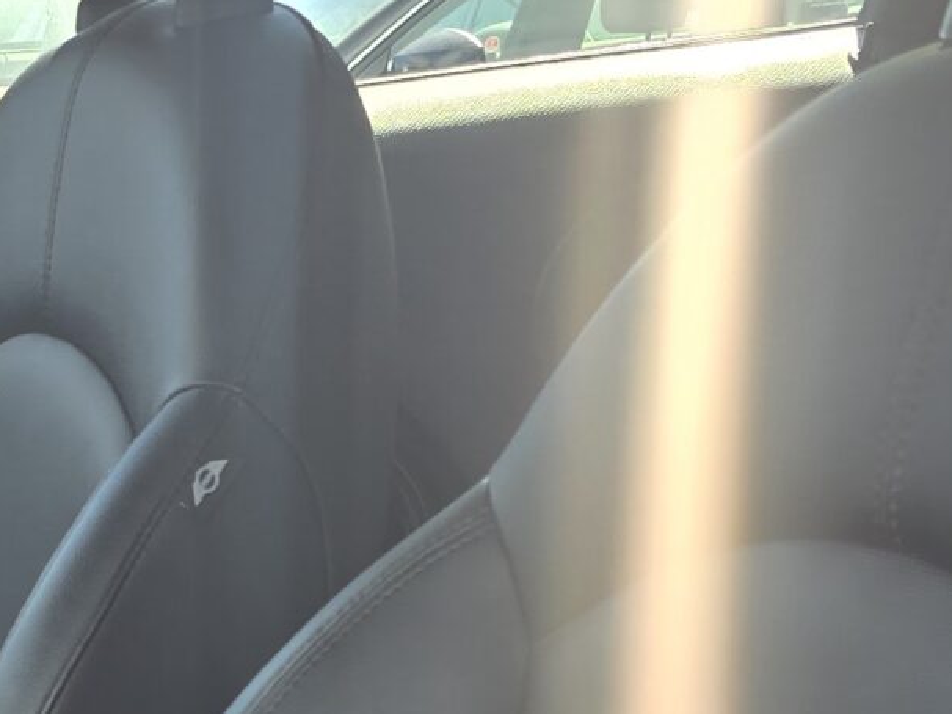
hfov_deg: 18.5
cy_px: 1301
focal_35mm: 97
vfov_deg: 13.6
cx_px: -356
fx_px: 2667
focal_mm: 6.3
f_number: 1.7
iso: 20
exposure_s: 1/180
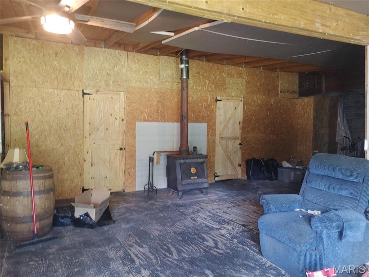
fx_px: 277
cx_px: 184
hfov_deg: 67.3
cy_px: 138
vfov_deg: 53.1
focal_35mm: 26
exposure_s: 1/12
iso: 300
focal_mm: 4.81
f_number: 1.8
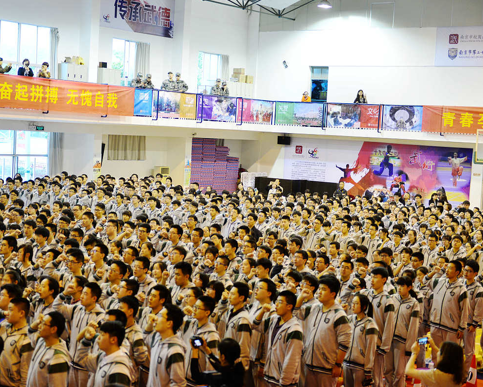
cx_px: 211
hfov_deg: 29.5
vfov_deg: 23.8
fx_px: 915
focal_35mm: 64
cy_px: 191
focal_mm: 56
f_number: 2.8
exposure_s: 1/80
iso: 640
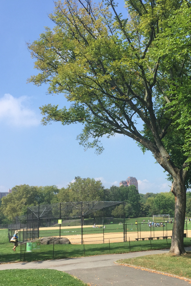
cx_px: 142
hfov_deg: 28.3
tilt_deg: +8.5
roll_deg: +1.9
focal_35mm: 47
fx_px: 374
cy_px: 163
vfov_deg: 41.8
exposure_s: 1/1582
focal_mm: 4.15
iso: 32
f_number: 2.2
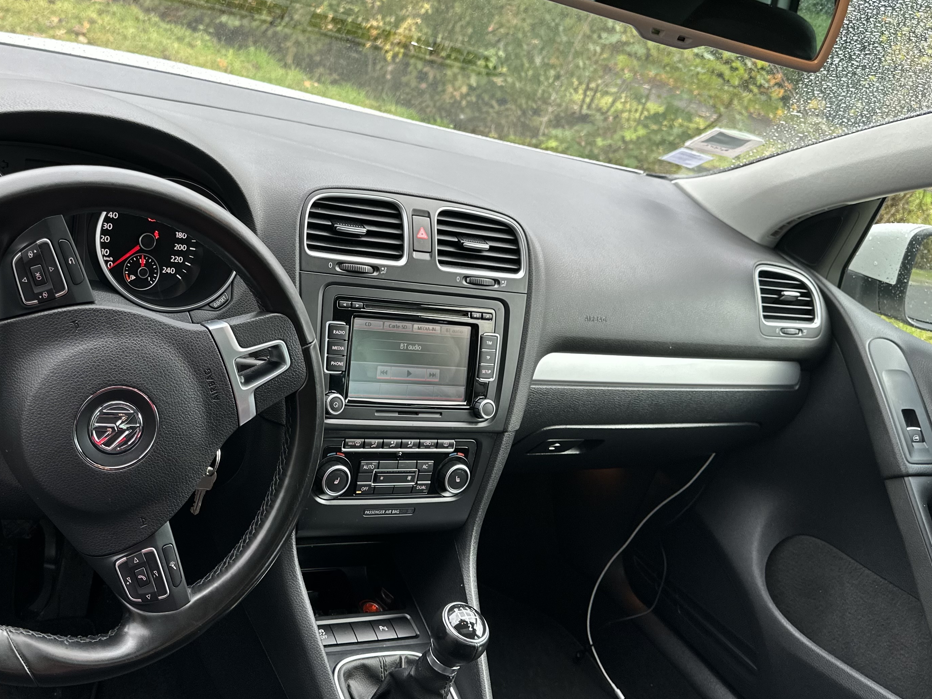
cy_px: 298
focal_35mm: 35
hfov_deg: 51.6
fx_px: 942
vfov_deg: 40.6
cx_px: 309
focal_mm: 6.86
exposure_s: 1/121
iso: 80
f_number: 1.78
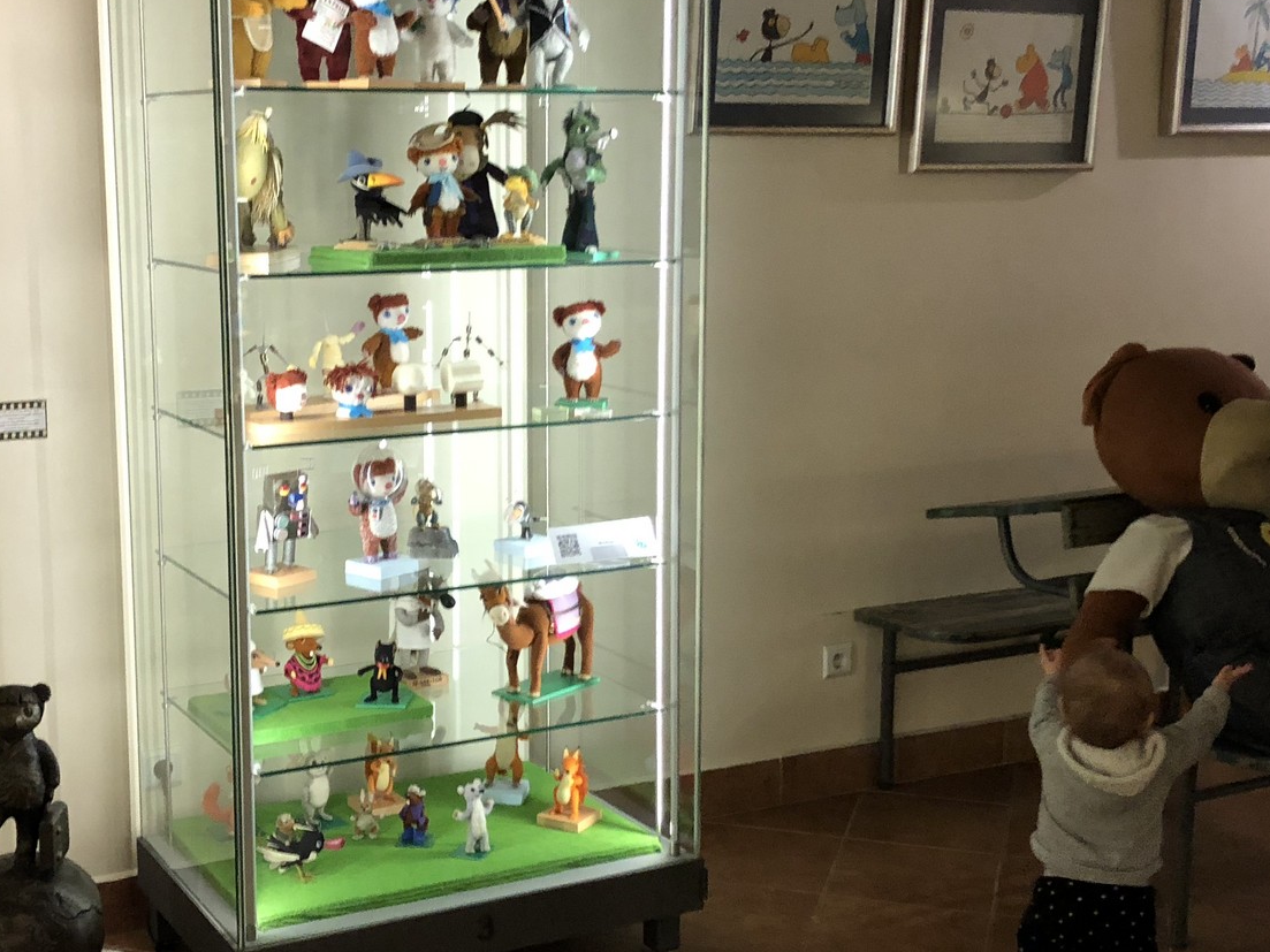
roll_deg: +0.1
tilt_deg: -9.5
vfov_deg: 27.5
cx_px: 523
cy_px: 505
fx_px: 1944
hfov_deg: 36.1
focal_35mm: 53
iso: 100
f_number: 1.8
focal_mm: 3.99
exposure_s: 1/14
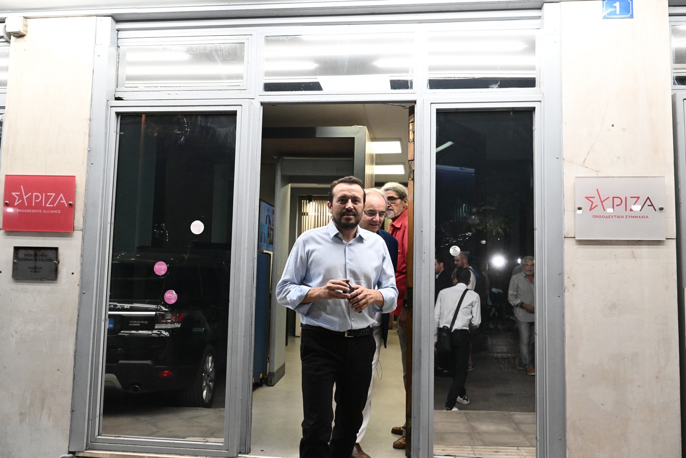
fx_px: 534
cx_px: 343
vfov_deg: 46.4
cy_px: 229
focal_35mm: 28
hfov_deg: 65.5
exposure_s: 1/400
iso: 8000
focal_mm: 28
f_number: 4.5
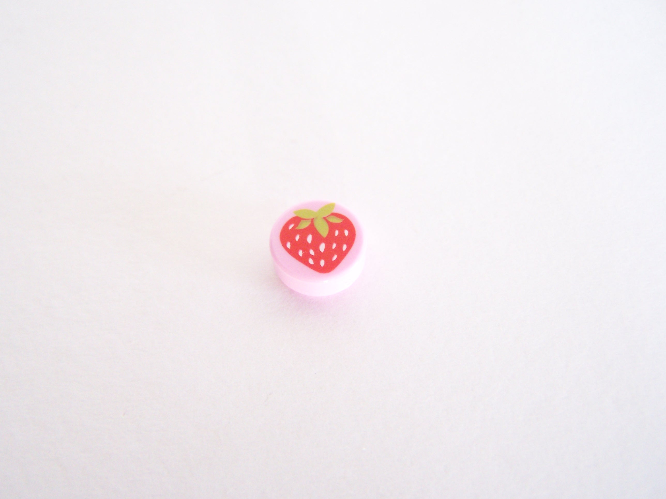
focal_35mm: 38
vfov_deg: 37.7
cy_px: 250
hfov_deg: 49.0
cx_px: 333
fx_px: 731
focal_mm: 6.3
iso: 400
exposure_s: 1/8
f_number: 3.2
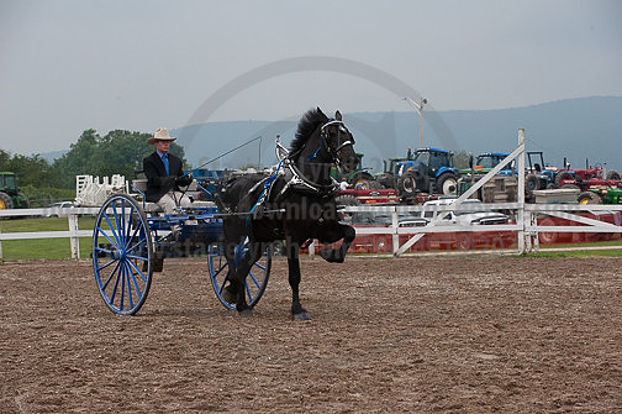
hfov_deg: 15.2
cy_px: 207
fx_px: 2330
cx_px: 311
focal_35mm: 135
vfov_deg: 10.1
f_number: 5.6
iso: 1400
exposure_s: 1/1000
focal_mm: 135
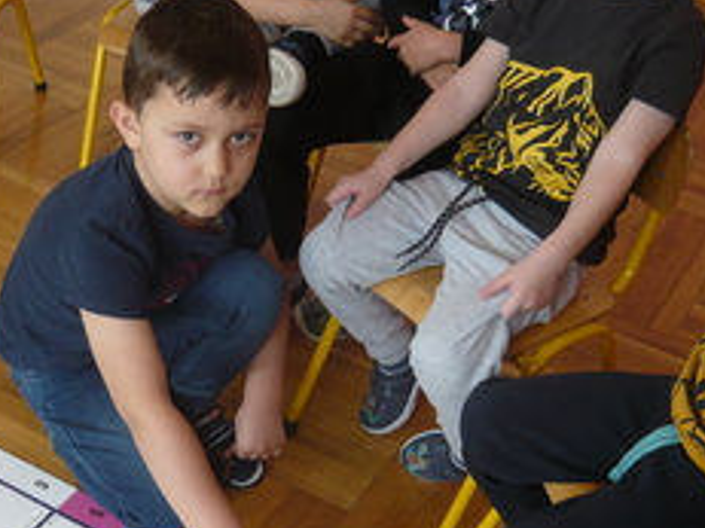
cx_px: 267
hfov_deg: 31.6
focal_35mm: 61
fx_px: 1242
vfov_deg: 23.9
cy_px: 354
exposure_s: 1/40
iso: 100
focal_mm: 5.5
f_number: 2.8
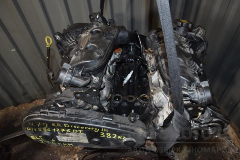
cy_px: 80
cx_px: 120
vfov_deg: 47.9
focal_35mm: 27
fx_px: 180
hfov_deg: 67.4
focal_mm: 18
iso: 800
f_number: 5
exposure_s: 1/60
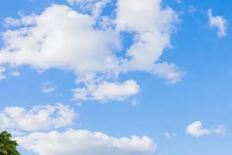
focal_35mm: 59
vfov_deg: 21.7
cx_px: 172
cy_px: 172
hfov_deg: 33.2
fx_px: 381
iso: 100
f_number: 11
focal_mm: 17
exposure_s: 1/250
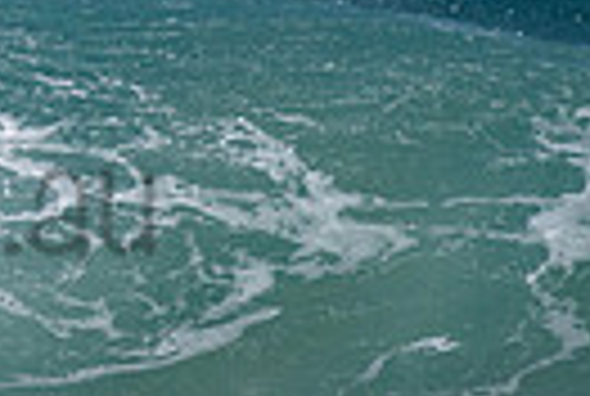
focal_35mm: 2706
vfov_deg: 0.5
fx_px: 44449
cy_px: -47
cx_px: -357
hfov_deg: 0.8
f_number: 5.6
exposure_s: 1/2000
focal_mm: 500
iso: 72
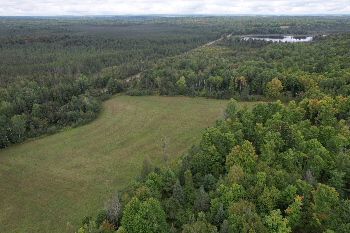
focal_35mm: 23
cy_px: 117
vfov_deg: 55.1
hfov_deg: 76.1
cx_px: 182
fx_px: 224
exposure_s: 1/800
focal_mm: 8.38
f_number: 2.8
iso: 130
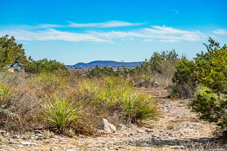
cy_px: 76
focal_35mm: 126
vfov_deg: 10.9
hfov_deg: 16.3
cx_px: 114
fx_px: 795
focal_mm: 126
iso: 100
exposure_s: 1/800
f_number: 7.1
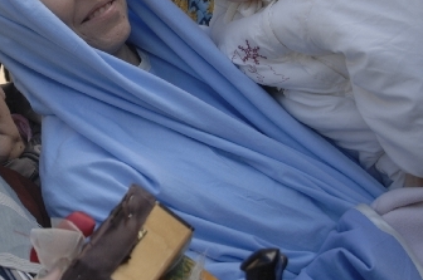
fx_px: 1046
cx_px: 30
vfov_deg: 15.1
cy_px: 37
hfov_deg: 22.2
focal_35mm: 89
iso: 100
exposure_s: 1/200
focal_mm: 25
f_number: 3.8
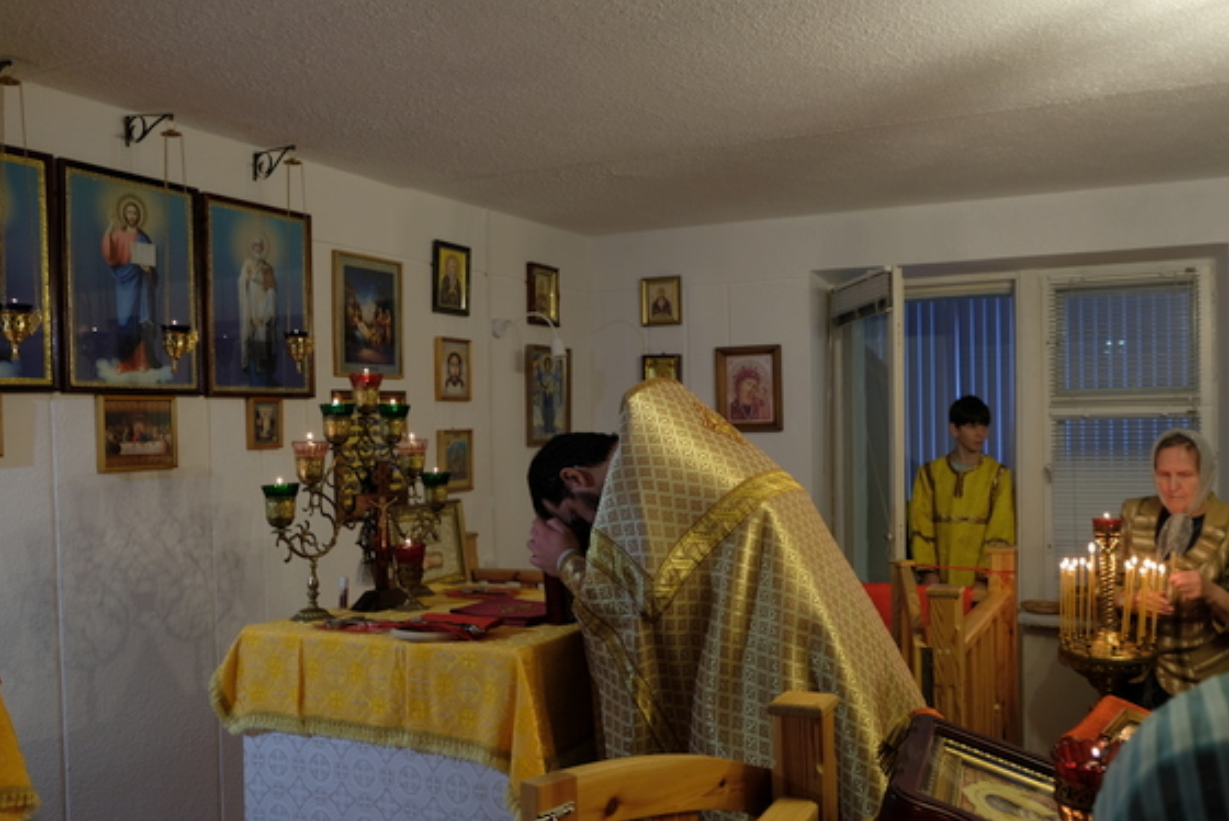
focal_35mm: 32
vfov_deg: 41.1
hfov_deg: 58.6
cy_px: 445
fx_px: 1093
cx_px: 663
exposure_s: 1/18
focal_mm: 18.8
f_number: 4
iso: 400
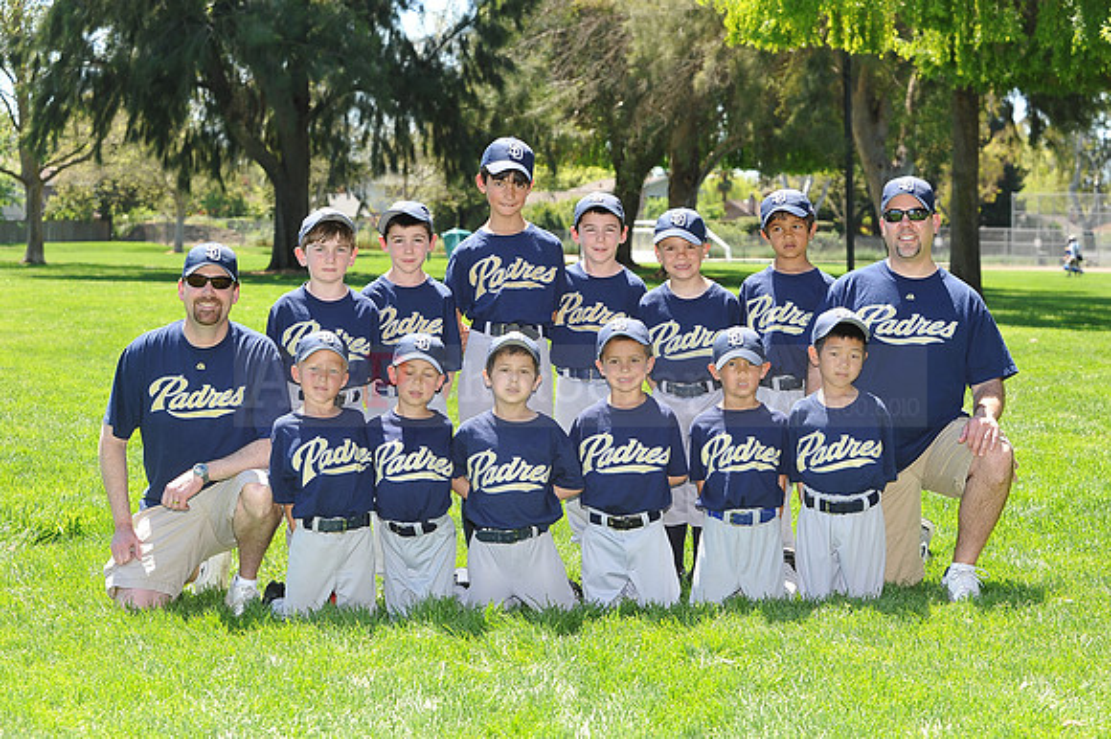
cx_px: 556
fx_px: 2467
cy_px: 370
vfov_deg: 17.0
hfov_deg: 25.4
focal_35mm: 80
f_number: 7.1
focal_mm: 80
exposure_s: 1/160
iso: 200
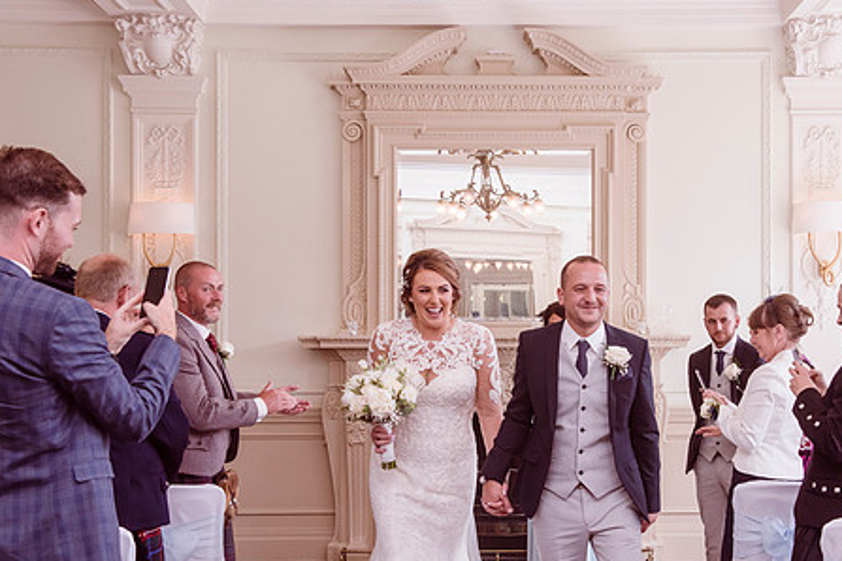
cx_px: 492
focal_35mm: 53
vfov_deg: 25.5
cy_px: 342
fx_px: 1240
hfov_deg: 37.4
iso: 500
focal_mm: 40
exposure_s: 1/200
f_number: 7.1
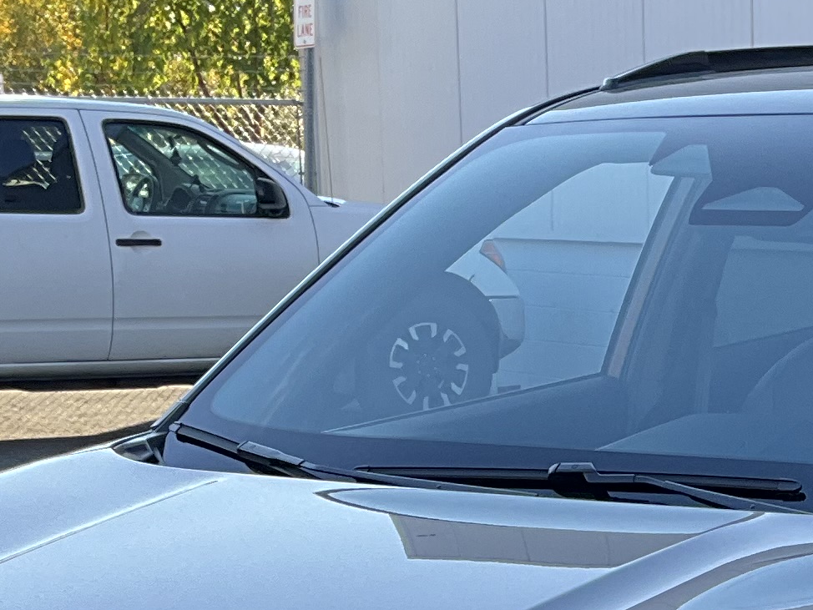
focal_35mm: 120
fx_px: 2819
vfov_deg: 11.9
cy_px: 855
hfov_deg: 15.9
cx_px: 895
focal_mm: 3
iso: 20
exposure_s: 1/224
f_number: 1.8
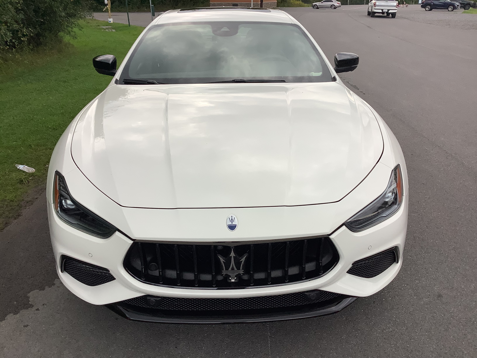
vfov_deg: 45.4
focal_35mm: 31
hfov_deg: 58.4
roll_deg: -0.9
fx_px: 427
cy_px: 179
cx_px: 238
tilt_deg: -24.7
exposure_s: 1/100
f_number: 2.4
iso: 64
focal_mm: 3.3
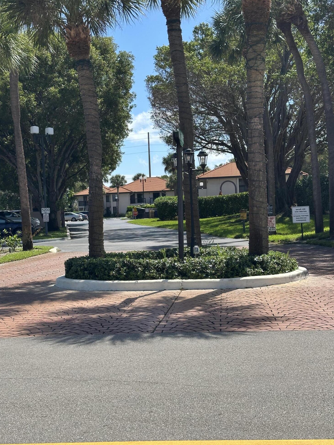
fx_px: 630
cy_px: 226
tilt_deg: -1.2
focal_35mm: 49
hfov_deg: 29.7
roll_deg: +1.5
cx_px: 164
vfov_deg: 38.9
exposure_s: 1/3597
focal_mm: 6.86
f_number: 1.78
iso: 64
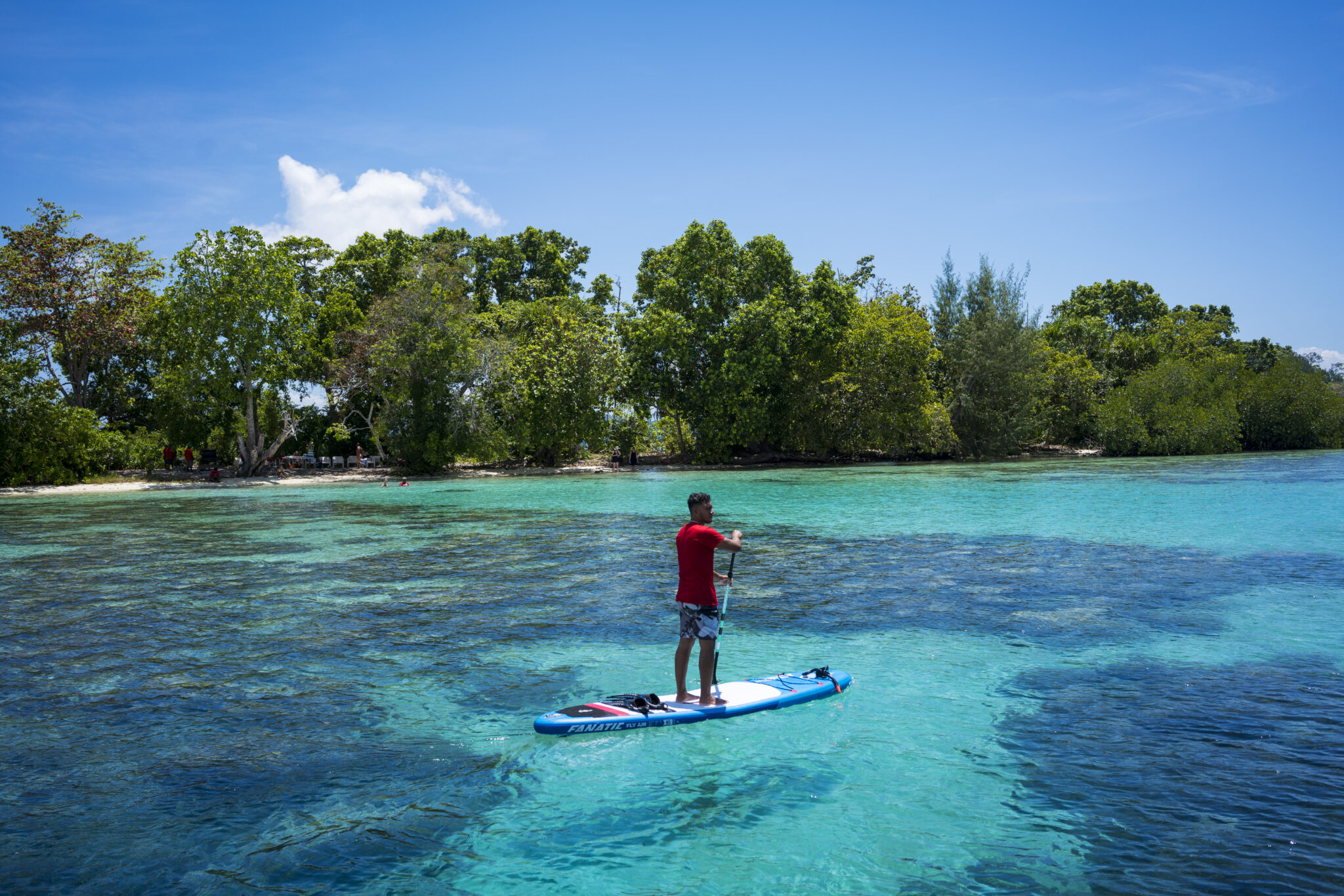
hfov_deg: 54.4
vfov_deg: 37.9
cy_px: 448
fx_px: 1307
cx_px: 672
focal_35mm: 35
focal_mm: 35
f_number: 5
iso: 100
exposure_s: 1/800
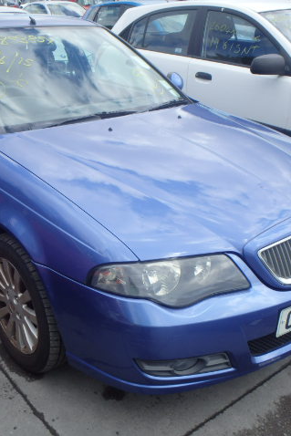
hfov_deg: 33.8
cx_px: 87
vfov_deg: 49.5
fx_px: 472
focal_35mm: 39
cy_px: 218
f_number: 3.9
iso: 125
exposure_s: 1/500
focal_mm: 5
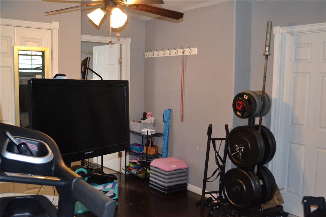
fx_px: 326
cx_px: 163
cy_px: 108
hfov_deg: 53.1
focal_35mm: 36
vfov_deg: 36.9
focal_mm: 24
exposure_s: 1/60
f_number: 4
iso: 1600
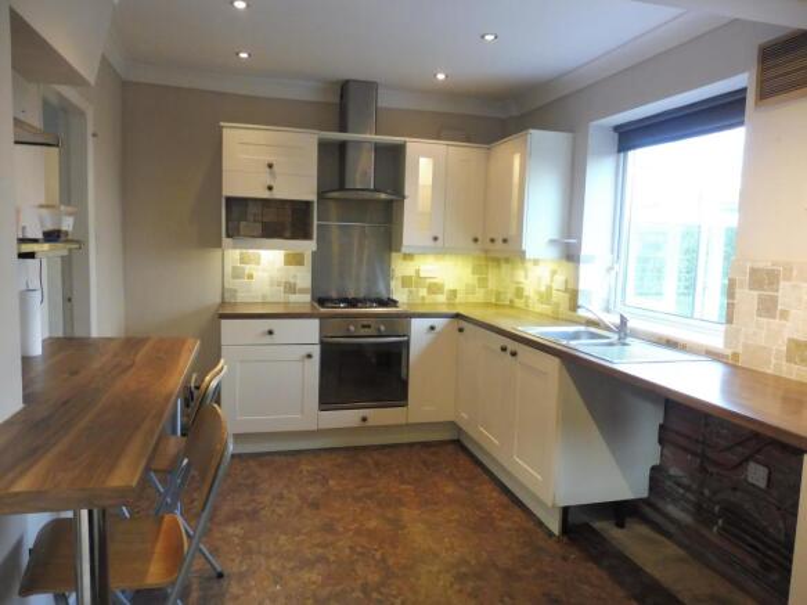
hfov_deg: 71.6
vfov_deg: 56.8
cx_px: 404
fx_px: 559
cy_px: 302
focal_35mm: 24
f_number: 3.3
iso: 400
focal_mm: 4.3
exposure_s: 1/40
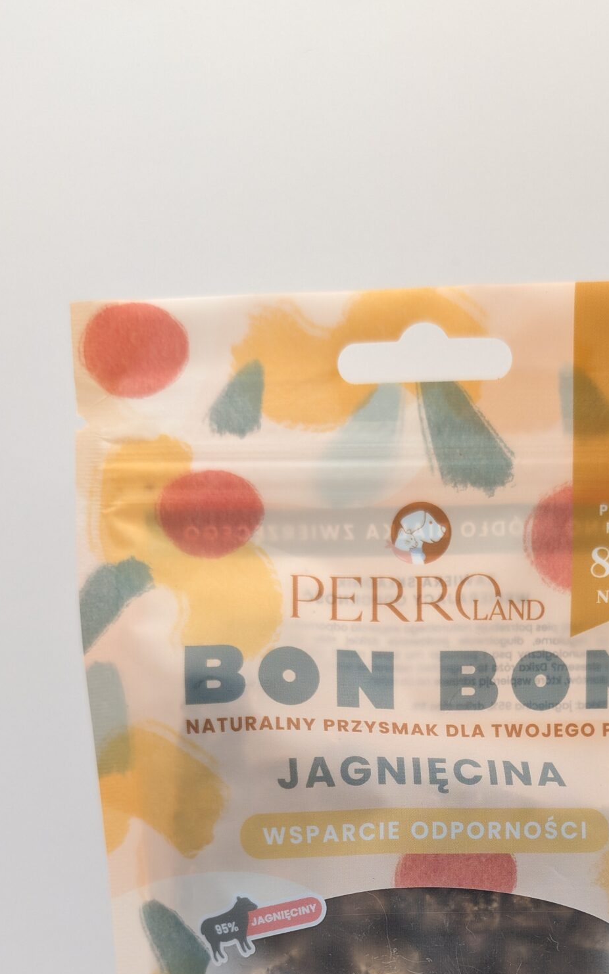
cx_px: 451
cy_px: 830
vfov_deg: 42.4
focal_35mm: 44
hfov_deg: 28.8
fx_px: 1169
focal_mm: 6.9
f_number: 1.68
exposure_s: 1/63.9
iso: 20
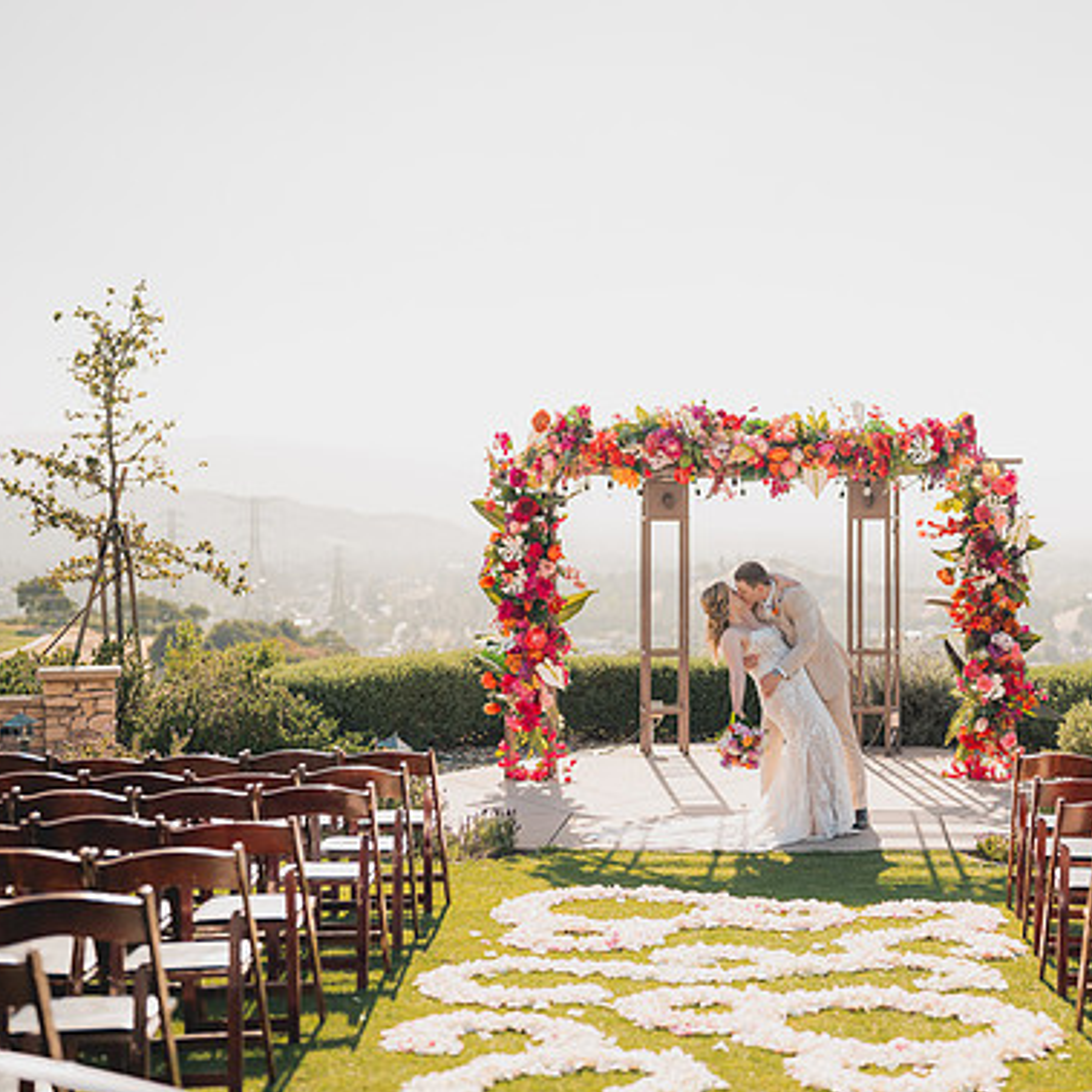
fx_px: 2320
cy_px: 555
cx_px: 766
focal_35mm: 65
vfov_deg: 26.5
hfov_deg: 26.3
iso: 50
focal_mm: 50
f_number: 1.6
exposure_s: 1/3200
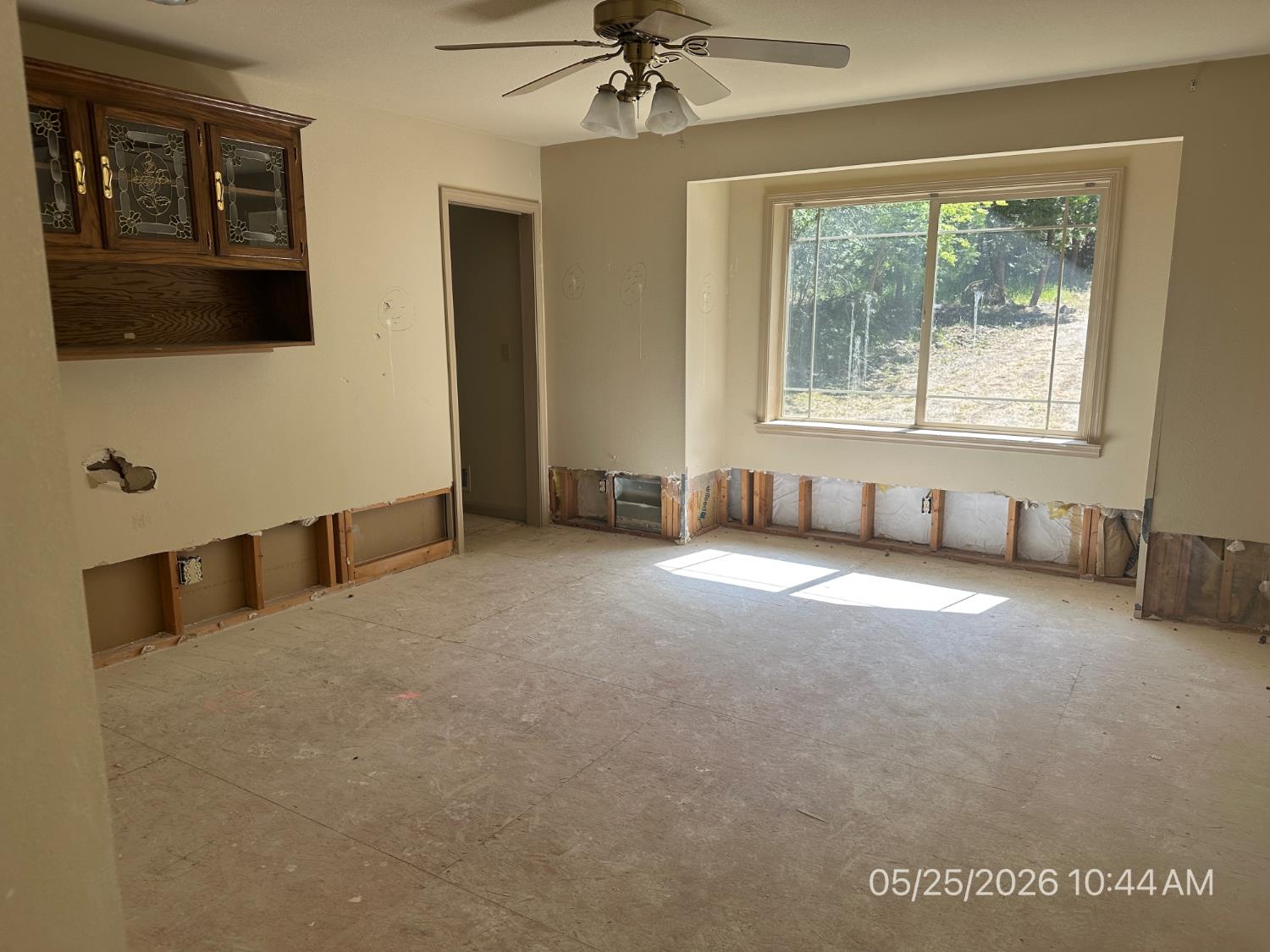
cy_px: 476
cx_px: 635
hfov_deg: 71.6
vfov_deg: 56.8
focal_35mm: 24
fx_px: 881
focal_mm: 6.86
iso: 80
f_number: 1.78
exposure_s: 1/437
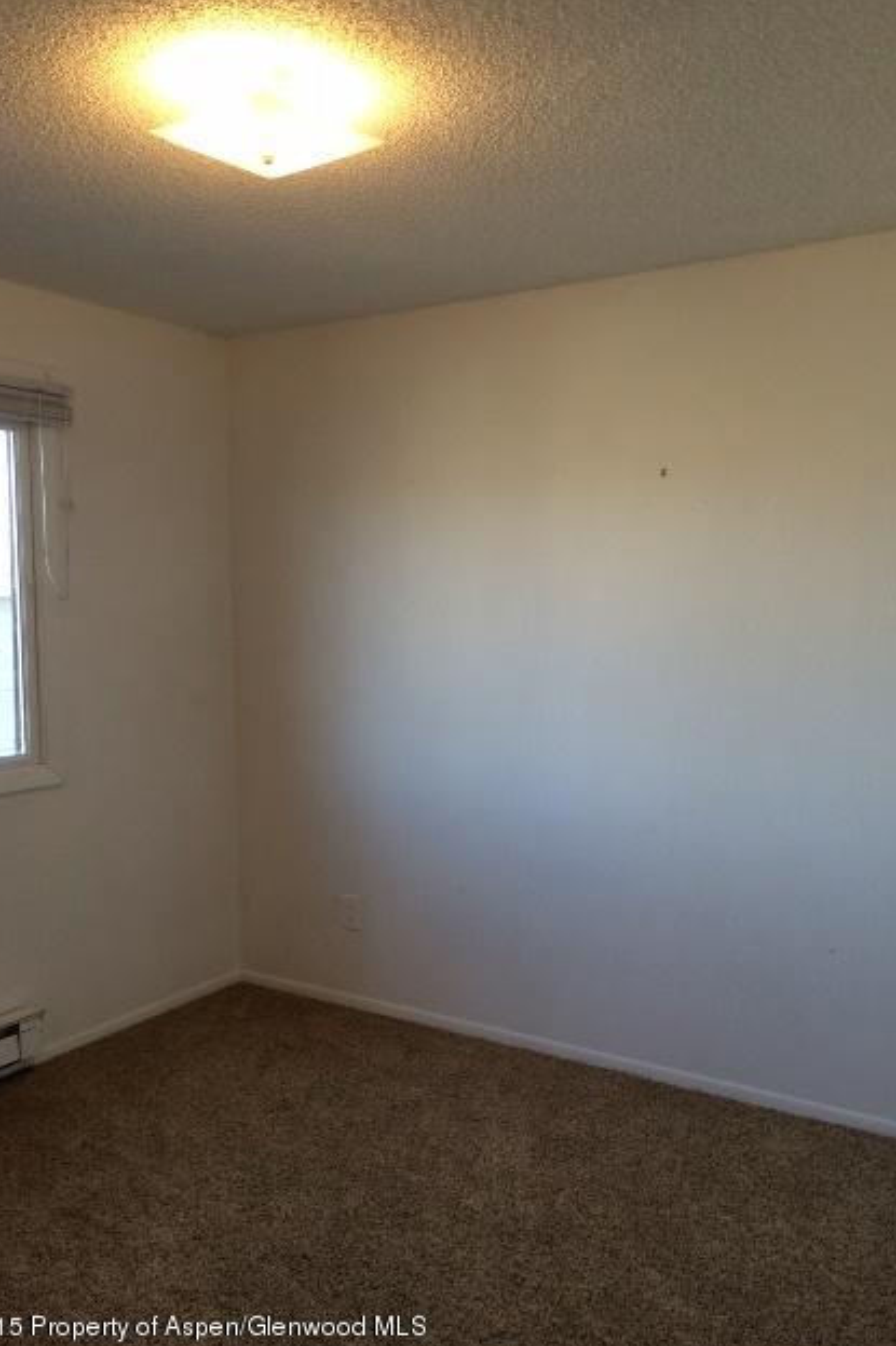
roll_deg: +0.8
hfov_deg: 42.3
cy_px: 687
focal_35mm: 31
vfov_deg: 60.3
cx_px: 449
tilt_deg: -5.4
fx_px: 1158
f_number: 2.2
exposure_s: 1/40
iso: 40
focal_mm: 4.15
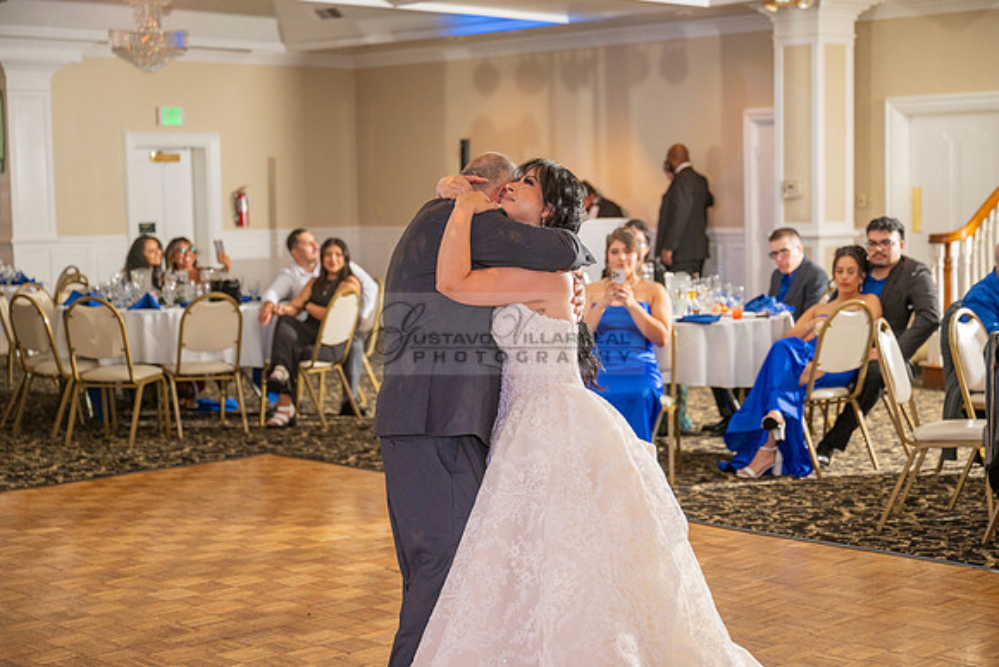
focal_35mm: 62
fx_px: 1721
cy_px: 334
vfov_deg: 21.9
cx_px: 500
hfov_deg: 32.4
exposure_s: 1/160
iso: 640
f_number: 3.2
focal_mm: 62
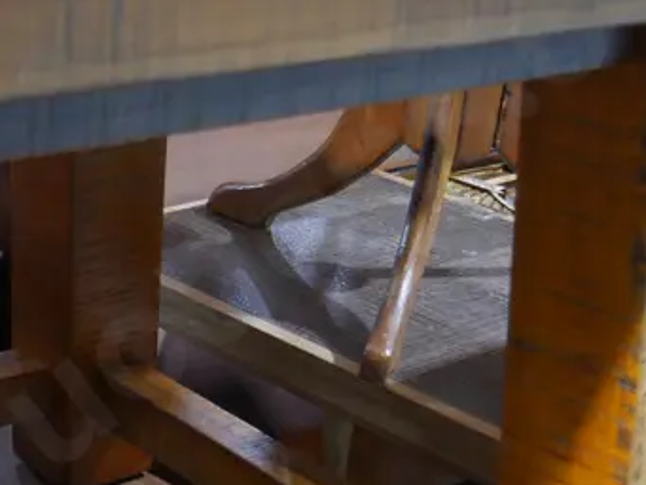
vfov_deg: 17.4
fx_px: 1568
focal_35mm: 84
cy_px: 402
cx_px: 76
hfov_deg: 22.7
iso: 1000
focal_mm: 14
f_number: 3.5
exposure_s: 1/60
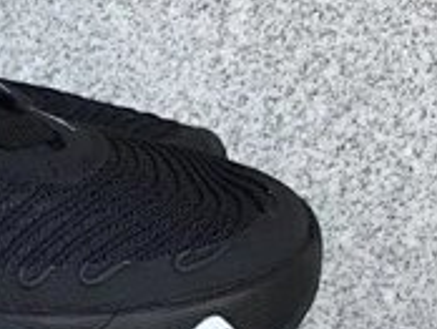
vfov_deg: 12.9
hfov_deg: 15.8
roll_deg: +1.0
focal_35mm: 114
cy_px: 301
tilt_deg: -19.3
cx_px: -231
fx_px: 1441
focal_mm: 3.3
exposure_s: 1/110
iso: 25
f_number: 2.4
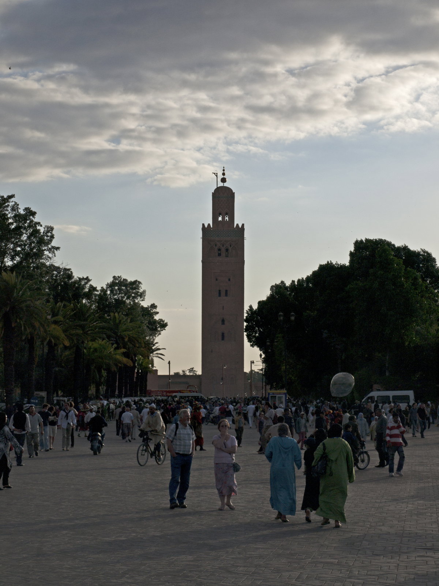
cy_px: 293
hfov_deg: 17.6
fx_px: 1420
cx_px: 220
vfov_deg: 23.3
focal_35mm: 84
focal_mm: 42
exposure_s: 1/640
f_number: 11
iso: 100
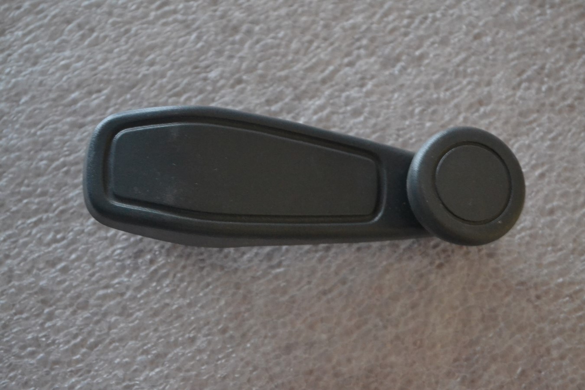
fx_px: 1170
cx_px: 292
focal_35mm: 72
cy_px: 195
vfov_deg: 18.9
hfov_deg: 28.1
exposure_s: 1/13
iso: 3200
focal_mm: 48
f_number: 5.6
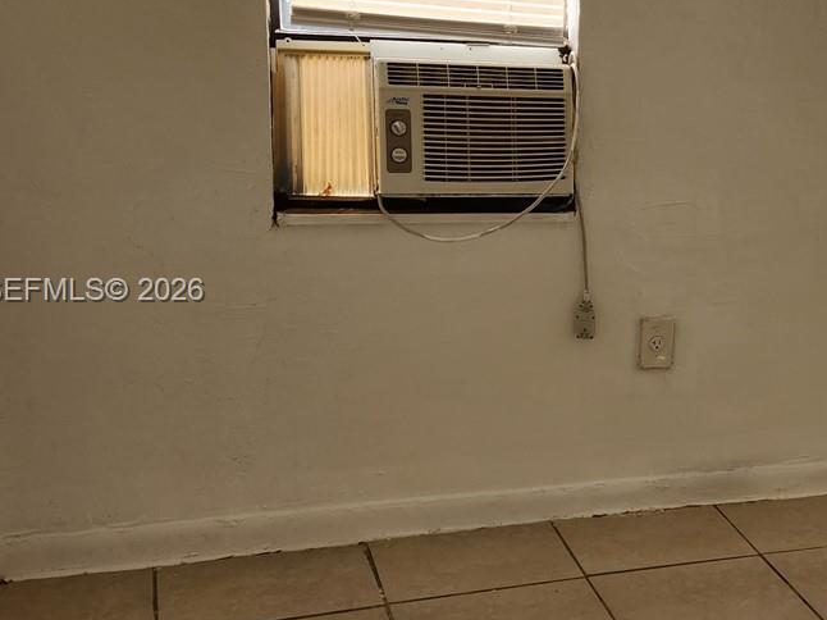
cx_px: 830
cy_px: 292
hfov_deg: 31.3
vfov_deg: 25.6
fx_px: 1361
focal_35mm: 57
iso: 40
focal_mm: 5.4
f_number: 1.8
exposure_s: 1/180
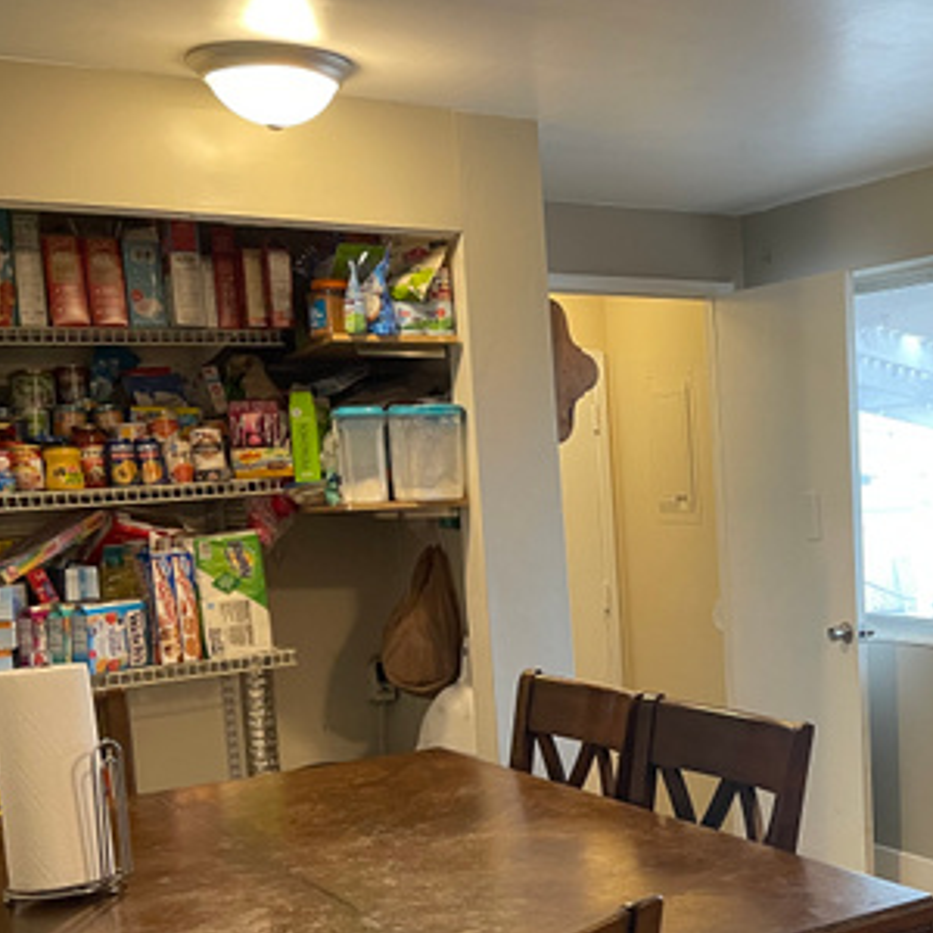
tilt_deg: -6.7
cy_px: 613
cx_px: 911
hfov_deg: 32.2
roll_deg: +2.1
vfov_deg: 34.4
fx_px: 1494
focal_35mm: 49
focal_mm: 5.1
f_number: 1.6
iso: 200
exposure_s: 1/60
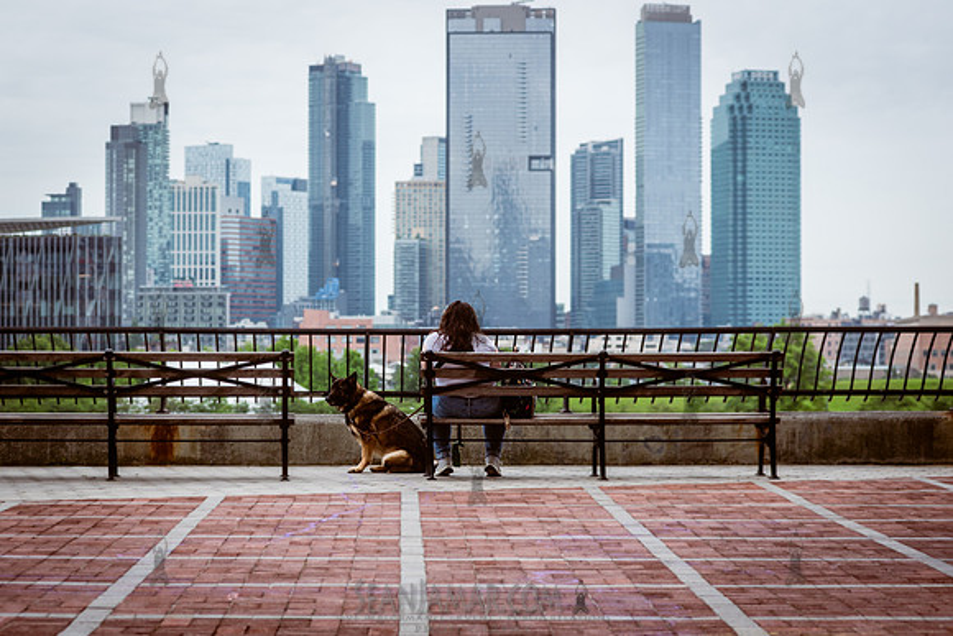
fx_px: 2577
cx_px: 454
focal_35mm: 97
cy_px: 346
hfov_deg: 21.0
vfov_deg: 14.1
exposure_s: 1/1250
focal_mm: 86
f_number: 4.5
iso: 400
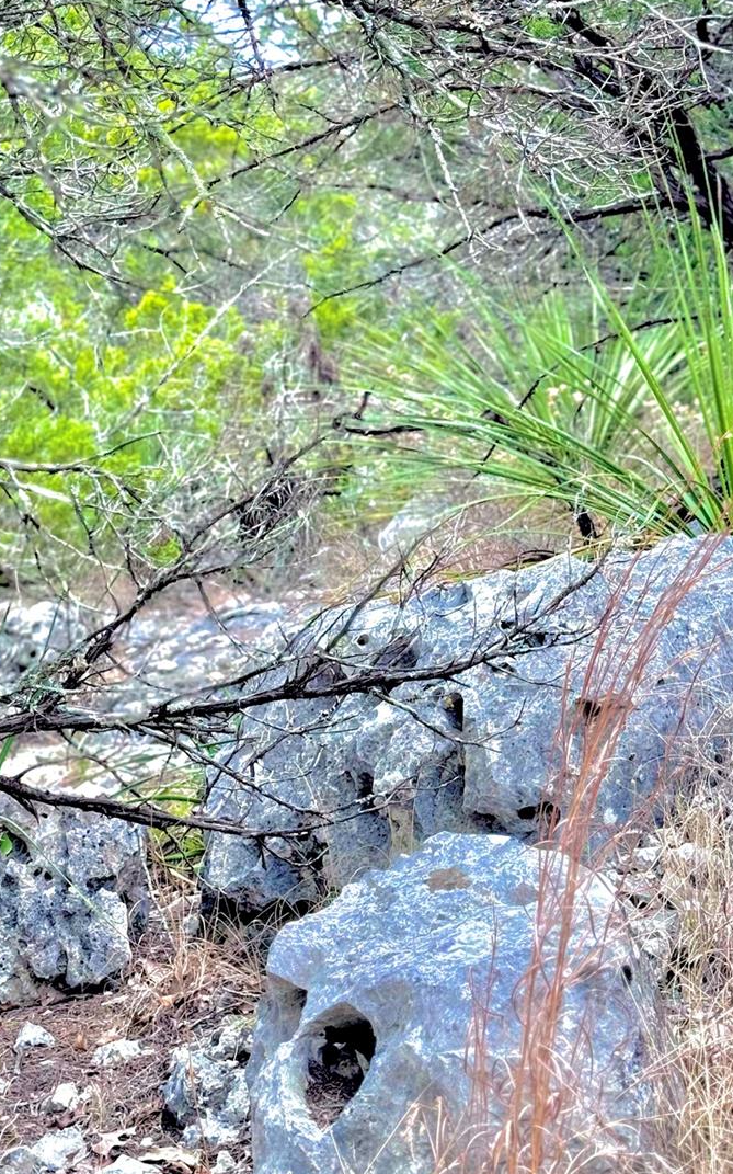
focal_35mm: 73
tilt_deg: -4.0
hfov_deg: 17.8
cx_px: 282
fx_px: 2334
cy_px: 446
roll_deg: -3.2
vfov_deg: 28.1
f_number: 1.78
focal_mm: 6.76
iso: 64
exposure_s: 1/240
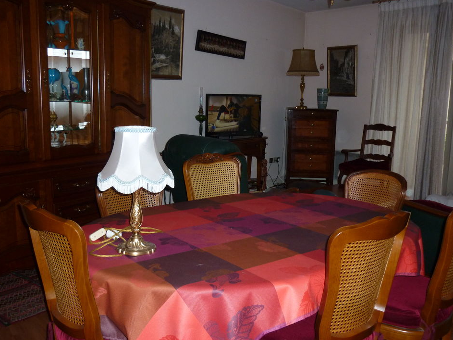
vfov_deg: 40.7
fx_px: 458
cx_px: 233
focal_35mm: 35
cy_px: 178
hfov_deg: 52.6
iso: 200
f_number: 2.8
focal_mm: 5.5
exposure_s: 1/30
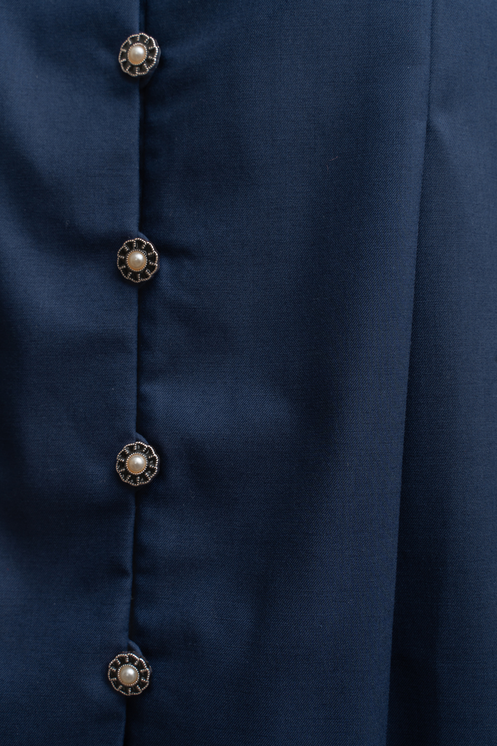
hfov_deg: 28.1
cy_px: 373
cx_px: 248
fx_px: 994
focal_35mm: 48
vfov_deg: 41.1
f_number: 10
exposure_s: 1/160
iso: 100
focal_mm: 48
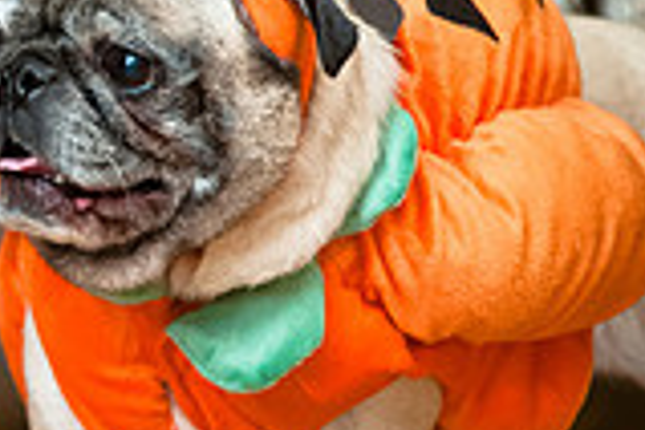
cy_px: 71
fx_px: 19546
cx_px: -353
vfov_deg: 1.3
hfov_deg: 1.9
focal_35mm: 1091
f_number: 2.8
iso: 200
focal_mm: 200
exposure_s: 1/200
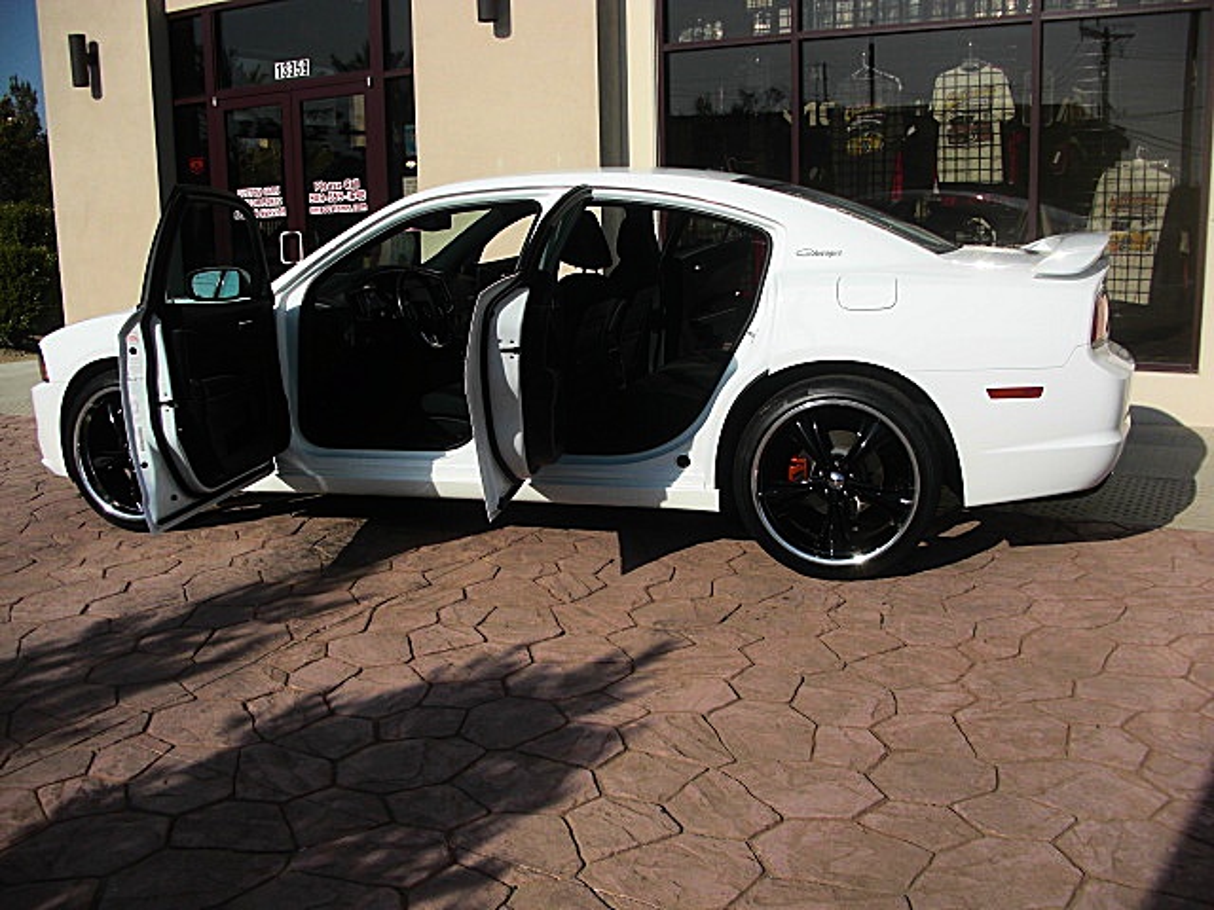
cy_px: 455
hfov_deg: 51.4
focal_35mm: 36
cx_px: 607
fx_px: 1263
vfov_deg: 39.7
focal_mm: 6.3
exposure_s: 1/250
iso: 50
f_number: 7.9
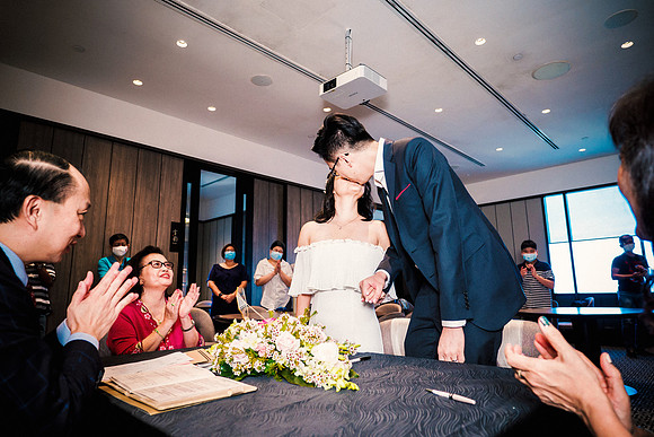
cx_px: 327
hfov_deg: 76.4
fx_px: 416
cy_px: 218
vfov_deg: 55.4
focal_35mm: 23
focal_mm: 11
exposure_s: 1/125
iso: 640
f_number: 2
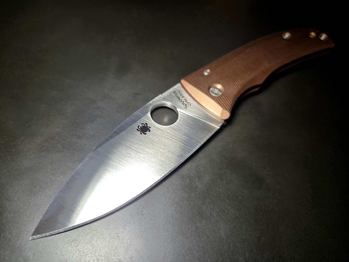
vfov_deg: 58.9
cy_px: 131
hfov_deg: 73.9
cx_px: 174
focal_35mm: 23
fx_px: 232
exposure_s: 1/61.3
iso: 250
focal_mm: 5.4
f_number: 1.8
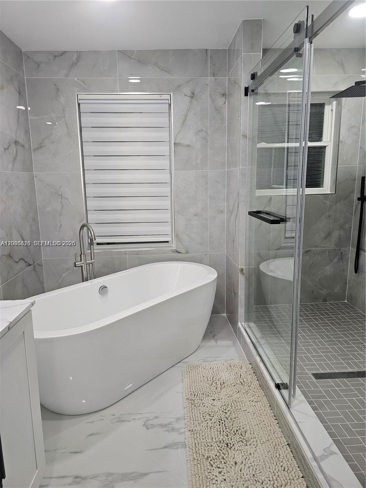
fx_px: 324
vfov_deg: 73.9
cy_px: 244
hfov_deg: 58.9
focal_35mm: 23
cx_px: 183
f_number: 1.7
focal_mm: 6.3
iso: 200
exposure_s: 1/180
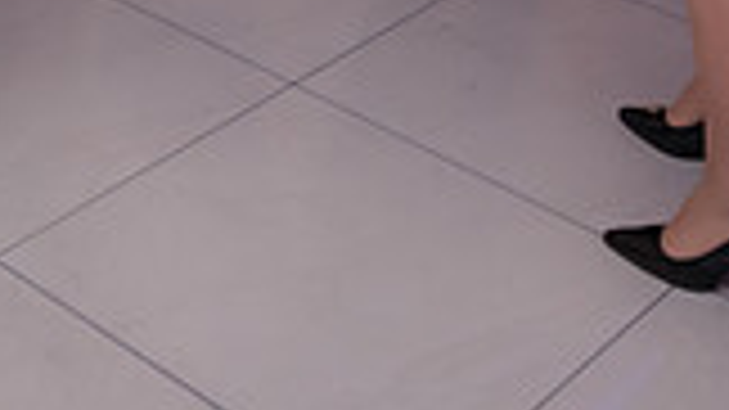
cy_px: -551
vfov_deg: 10.4
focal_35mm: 101
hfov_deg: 20.6
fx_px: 1952
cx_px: 25
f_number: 2.8
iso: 1600
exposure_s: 1/200
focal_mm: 24
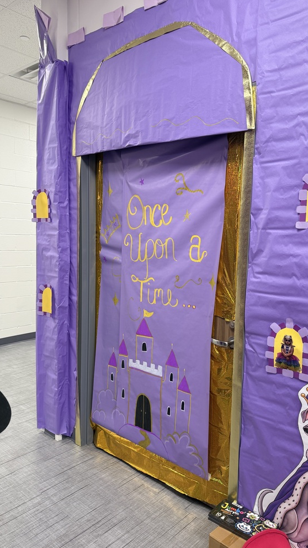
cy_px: 277
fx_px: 392
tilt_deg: -5.7
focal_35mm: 27
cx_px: 179
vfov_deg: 69.9
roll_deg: -2.2
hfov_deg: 42.8
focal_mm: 6.76
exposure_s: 1/120
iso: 160
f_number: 1.78
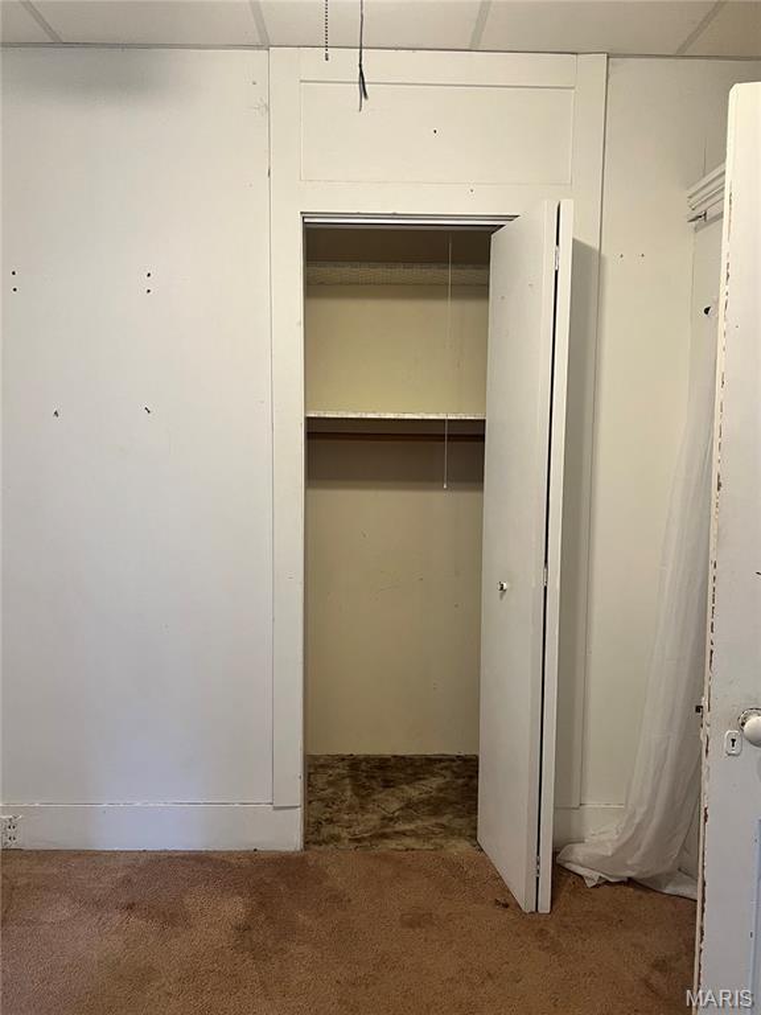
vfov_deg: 67.3
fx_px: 762
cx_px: 380
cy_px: 508
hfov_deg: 53.1
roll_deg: +0.1
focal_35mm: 26
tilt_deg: -5.3
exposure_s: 1/60
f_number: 1.5
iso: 125
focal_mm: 5.7
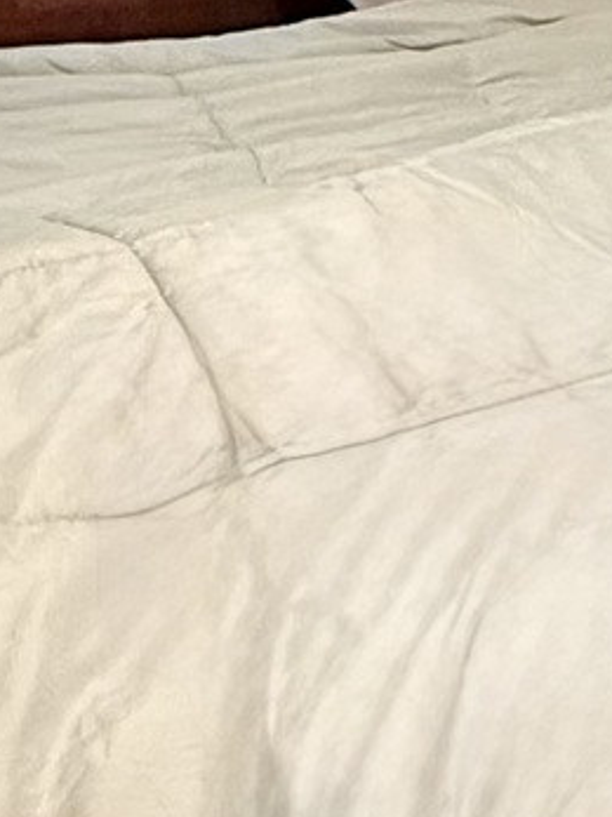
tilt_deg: -5.8
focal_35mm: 93
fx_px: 2194
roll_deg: -1.2
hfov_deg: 15.6
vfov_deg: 20.1
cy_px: -97
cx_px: 607
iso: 640
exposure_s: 1/60
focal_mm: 2.22
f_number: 2.2
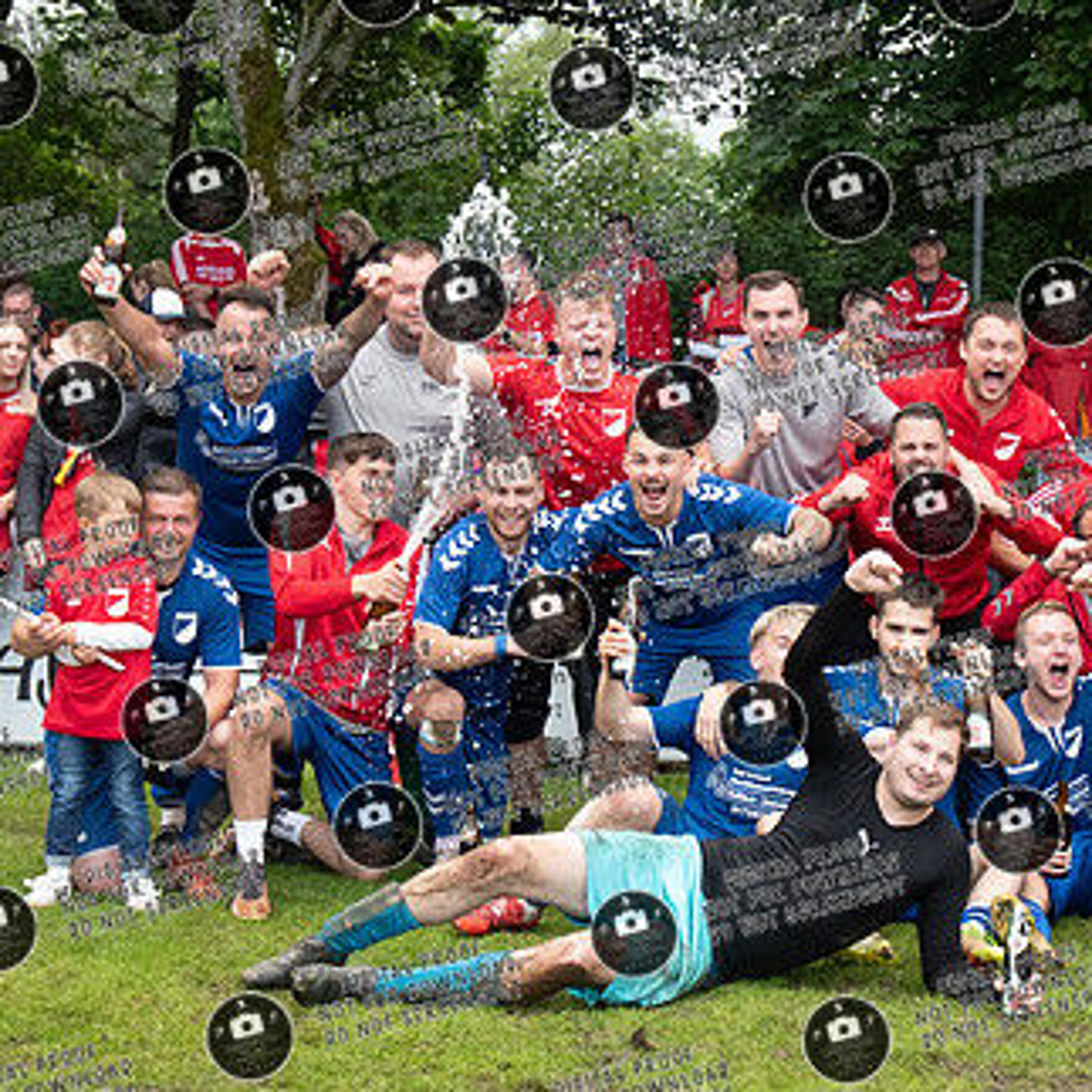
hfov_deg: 18.9
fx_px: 3284
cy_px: 448
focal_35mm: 92
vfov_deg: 18.9
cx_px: 682
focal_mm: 38
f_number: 4.5
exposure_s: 1/500
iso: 1100
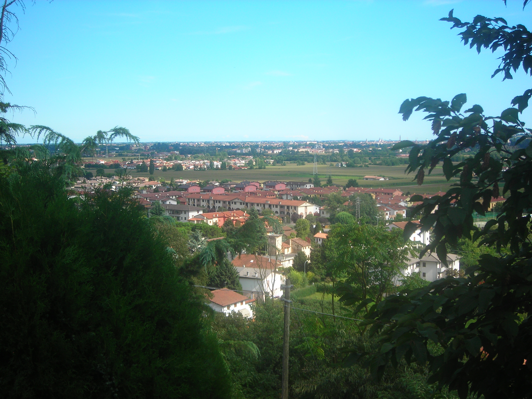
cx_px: 266
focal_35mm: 55
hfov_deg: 34.9
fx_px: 845
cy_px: 200
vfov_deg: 26.6
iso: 50
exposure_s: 1/359
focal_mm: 9.1
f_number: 3.6
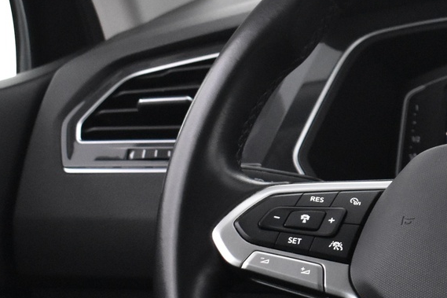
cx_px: 516
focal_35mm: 132
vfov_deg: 10.3
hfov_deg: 15.0
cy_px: 212
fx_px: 1644
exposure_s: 1/25
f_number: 4.2
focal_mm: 31
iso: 3200
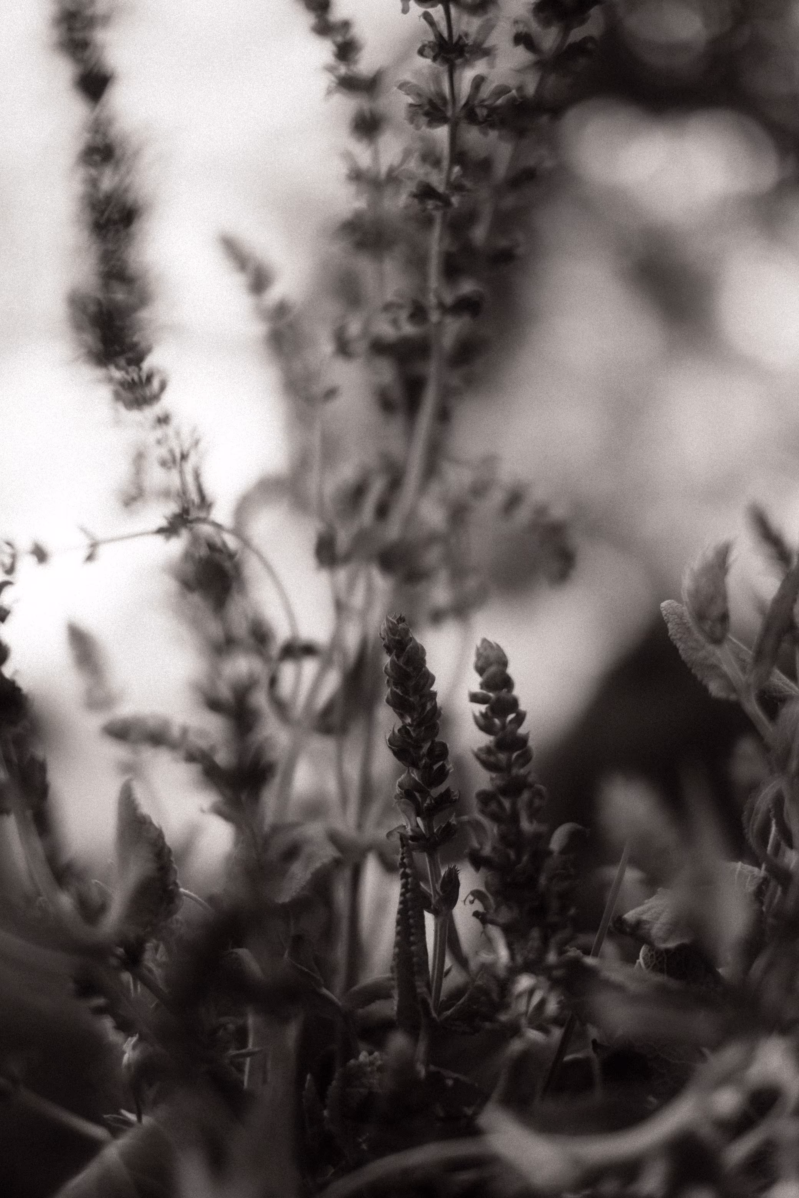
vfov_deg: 37.5
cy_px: 599
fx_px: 1764
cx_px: 400
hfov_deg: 25.5
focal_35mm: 53
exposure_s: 1/3200
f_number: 1.4
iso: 640
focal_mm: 35
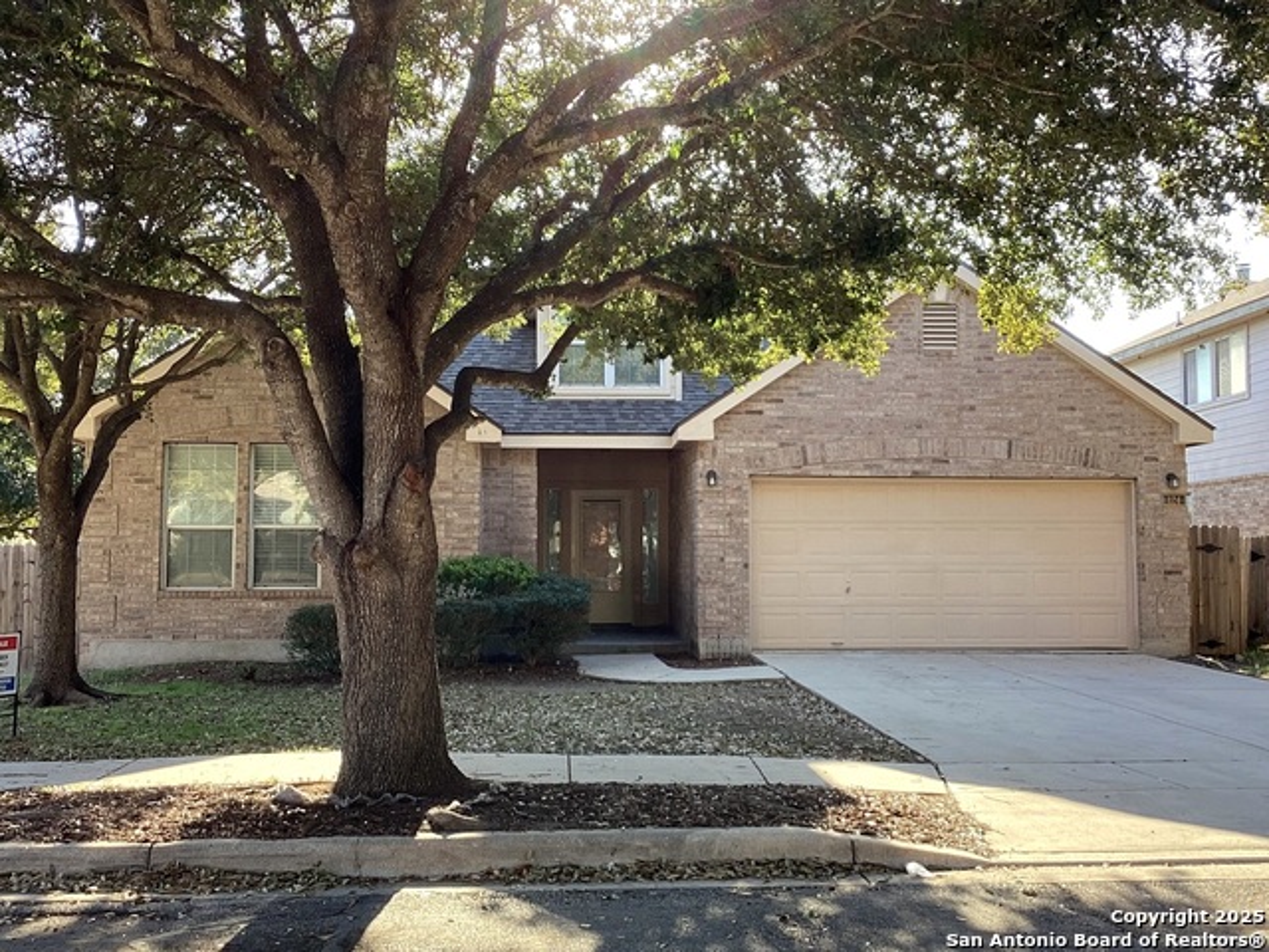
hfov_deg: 58.4
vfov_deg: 45.4
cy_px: 476
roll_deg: +1.1
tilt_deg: +4.4
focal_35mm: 31
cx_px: 634
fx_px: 1136
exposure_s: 1/120
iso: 25
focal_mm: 3.3
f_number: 2.4
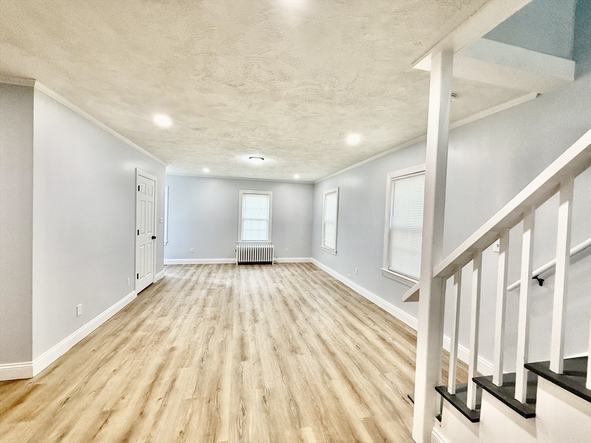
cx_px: 296
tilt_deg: -1.0
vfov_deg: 85.7
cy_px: 222
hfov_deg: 102.1
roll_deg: -1.6
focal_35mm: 14
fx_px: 239
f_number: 2.2
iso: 160
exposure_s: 1/120
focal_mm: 2.22
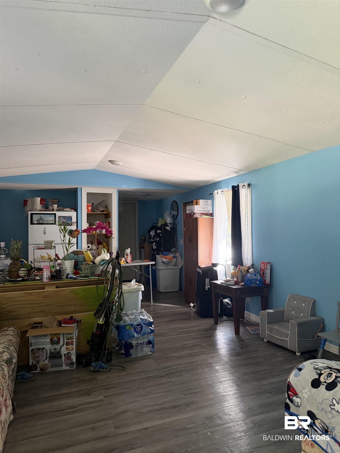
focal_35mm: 24
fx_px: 314
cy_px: 226
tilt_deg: +2.7
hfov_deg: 56.8
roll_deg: +0.7
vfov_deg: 71.6
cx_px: 170
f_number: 1.78
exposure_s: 1/60
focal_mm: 6.76
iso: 500
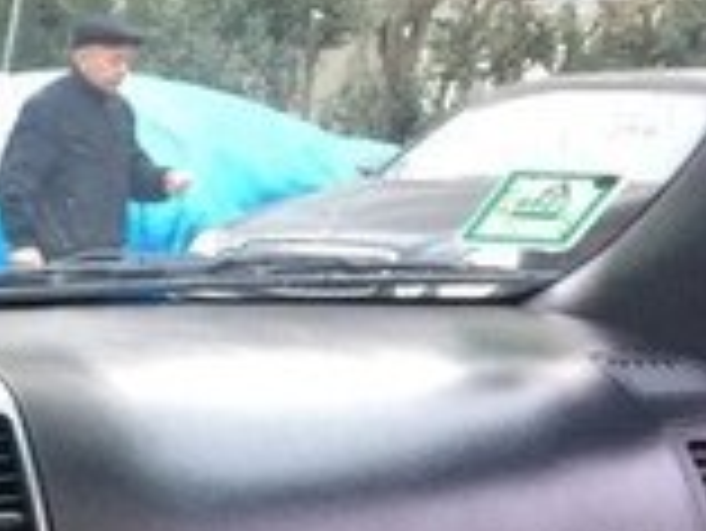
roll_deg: -1.9
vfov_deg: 11.9
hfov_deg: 14.4
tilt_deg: -12.7
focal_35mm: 122
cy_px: 664
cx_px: -535
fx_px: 2490
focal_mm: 4.15
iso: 80
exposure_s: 1/33
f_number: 2.2
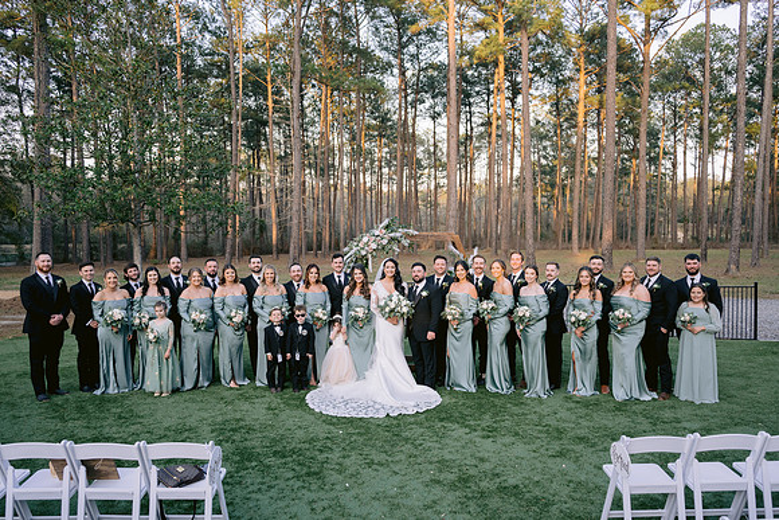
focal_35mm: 28
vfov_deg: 45.9
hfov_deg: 64.8
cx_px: 390
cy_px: 260
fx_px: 614
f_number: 4
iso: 400
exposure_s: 1/200
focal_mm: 28
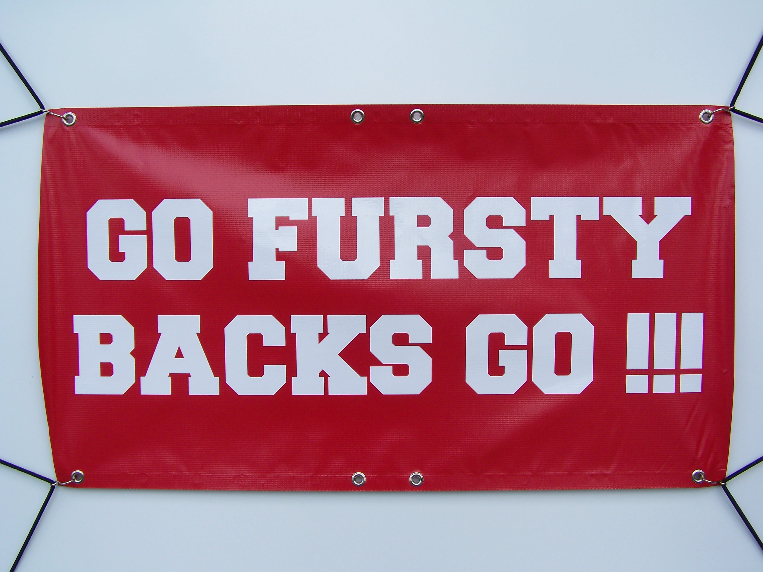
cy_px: 286
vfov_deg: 37.7
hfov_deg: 49.0
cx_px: 382
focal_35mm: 38
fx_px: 838
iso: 64
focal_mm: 6.3
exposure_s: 1/320
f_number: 4
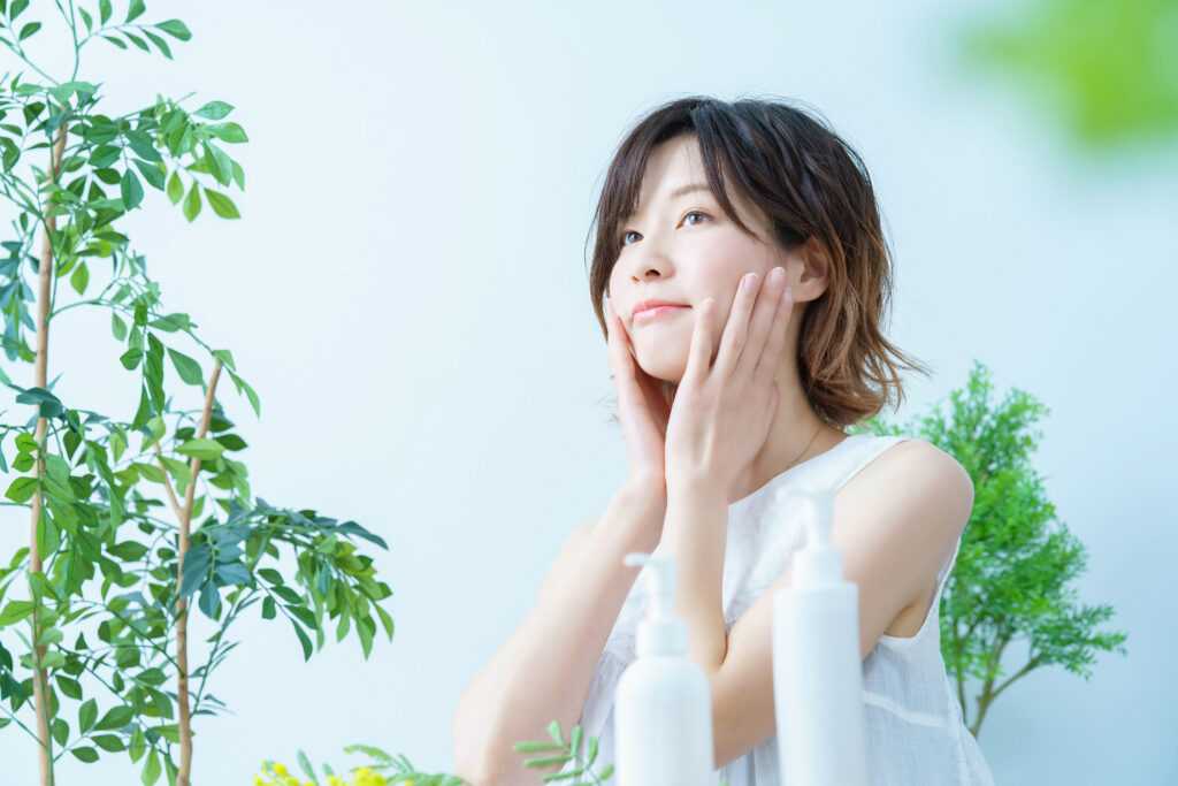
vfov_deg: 16.1
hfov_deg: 23.9
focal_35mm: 85
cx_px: 589
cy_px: 393
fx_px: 2782
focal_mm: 85
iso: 100
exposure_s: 1/200
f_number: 5.6
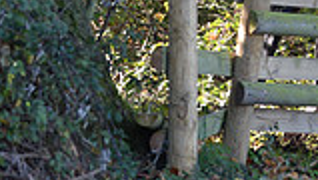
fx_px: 2255
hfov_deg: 7.8
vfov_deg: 4.6
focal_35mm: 267
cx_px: 544
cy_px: -52
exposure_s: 1/1000
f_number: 2.8
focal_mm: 70
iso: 1000
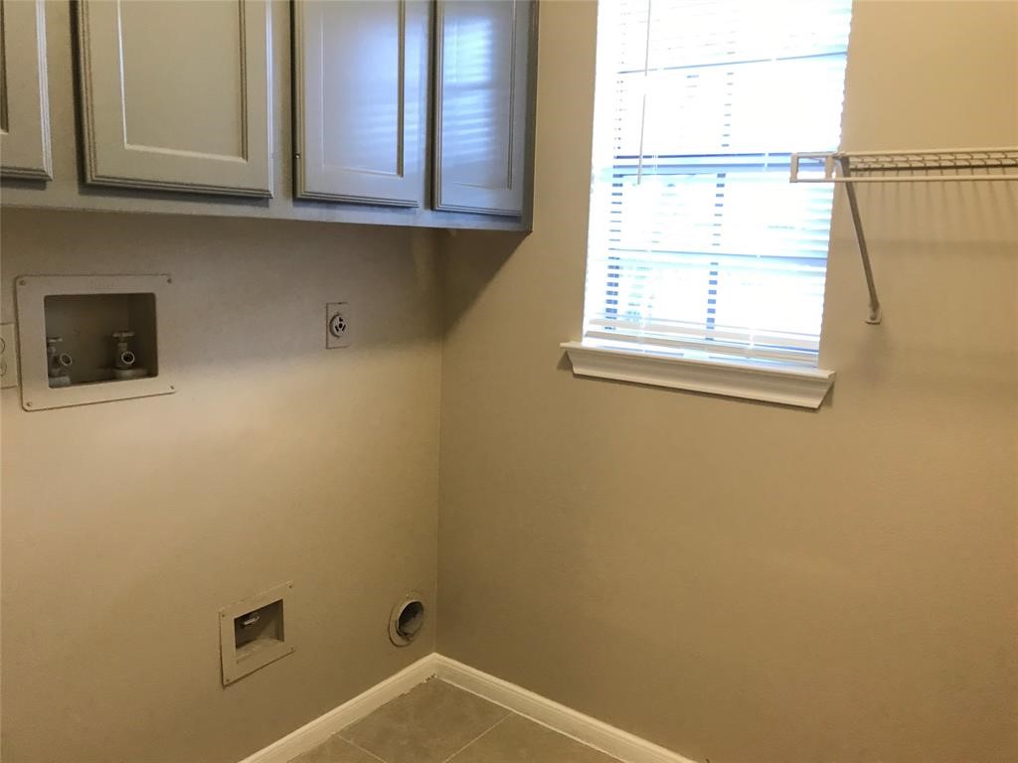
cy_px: 382
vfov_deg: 49.7
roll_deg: -1.6
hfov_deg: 63.4
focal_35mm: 28
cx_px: 509
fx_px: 823
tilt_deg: -9.5
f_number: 1.8
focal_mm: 3.99
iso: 40
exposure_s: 1/15
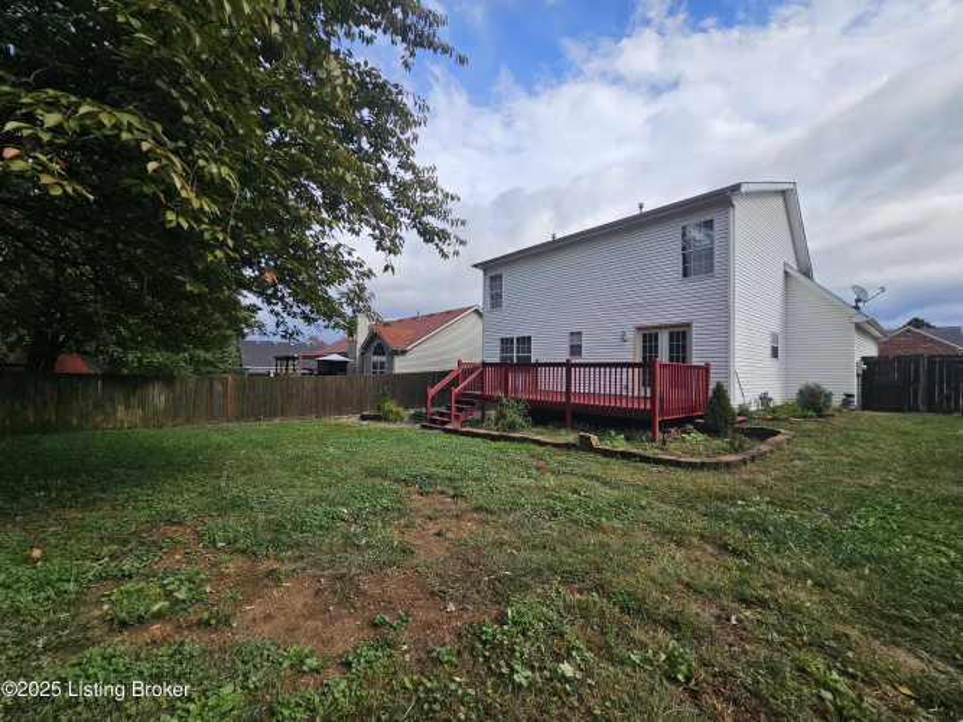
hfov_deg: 106.2
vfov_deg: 89.9
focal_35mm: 13
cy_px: 361
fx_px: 362
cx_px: 482
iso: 50
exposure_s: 1/2169
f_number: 2.2
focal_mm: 2.2
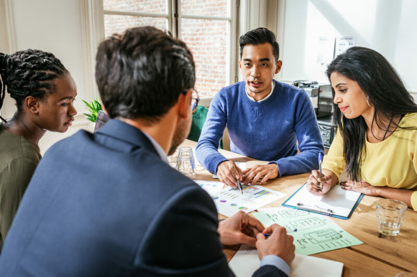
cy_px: 138
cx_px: 208
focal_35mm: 35
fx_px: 405
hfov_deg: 54.5
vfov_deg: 37.8
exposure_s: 1/500
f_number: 4
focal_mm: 35
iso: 800
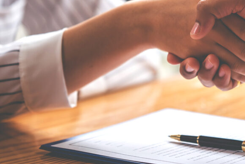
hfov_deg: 9.0
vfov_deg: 6.1
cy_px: 34
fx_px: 1546
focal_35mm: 227
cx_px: 197
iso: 250
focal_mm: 105
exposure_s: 1/200
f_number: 2.8
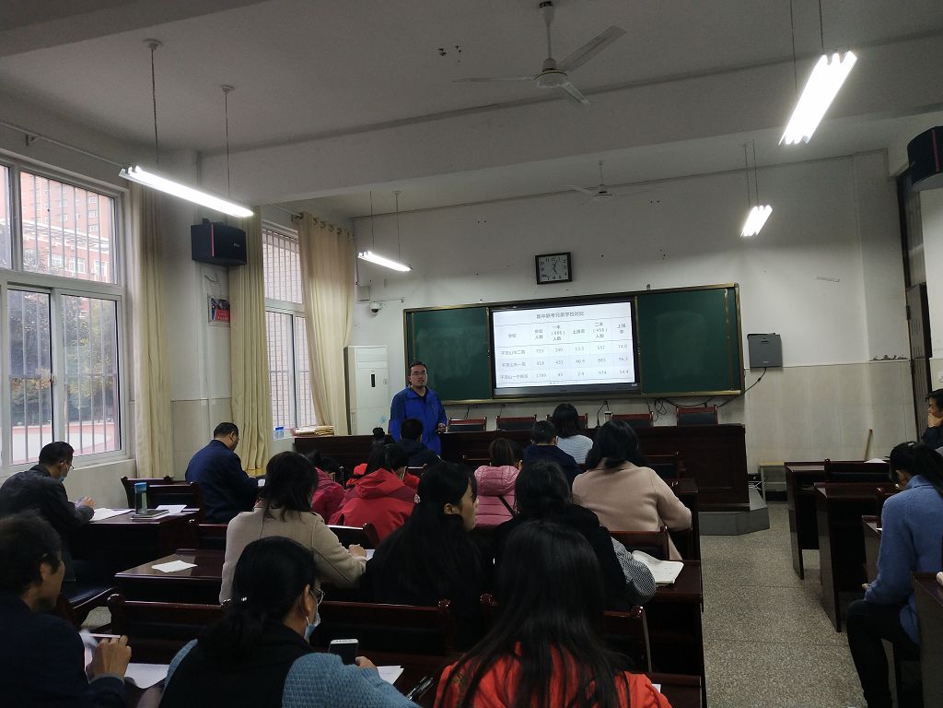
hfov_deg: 60.0
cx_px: 472
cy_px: 354
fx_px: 817
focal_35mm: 30
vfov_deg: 46.8
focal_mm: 3.95
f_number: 1.8
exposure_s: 1/50
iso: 176
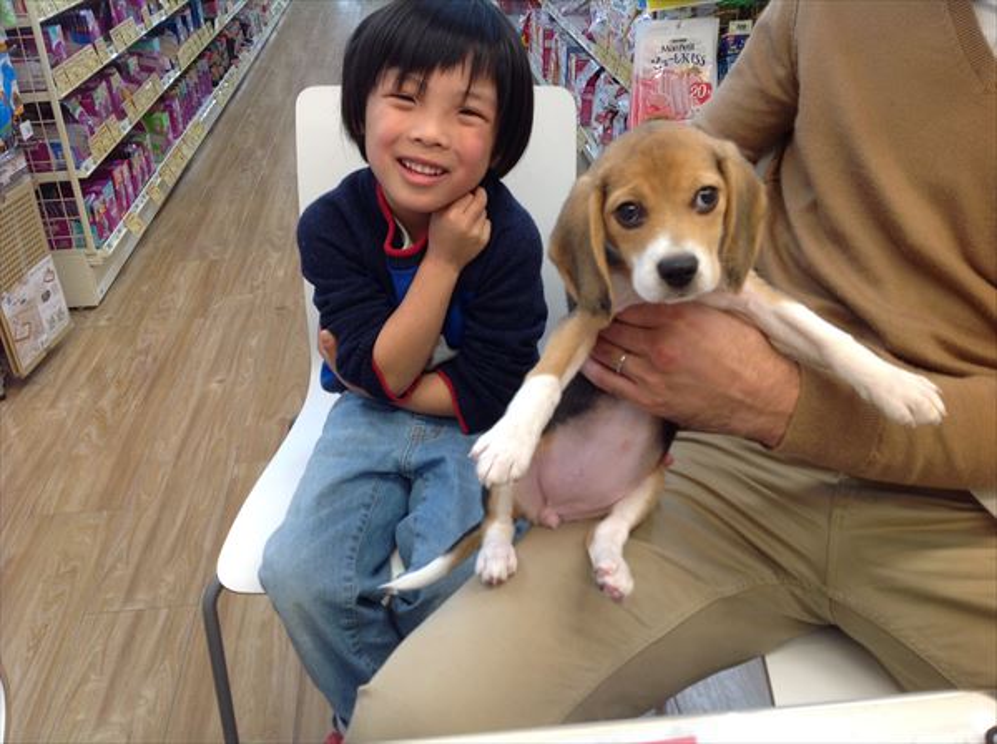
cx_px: 498
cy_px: 372
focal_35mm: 35
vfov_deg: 40.6
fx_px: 1006
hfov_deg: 52.7
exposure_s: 1/30
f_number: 2.4
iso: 50
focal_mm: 4.28
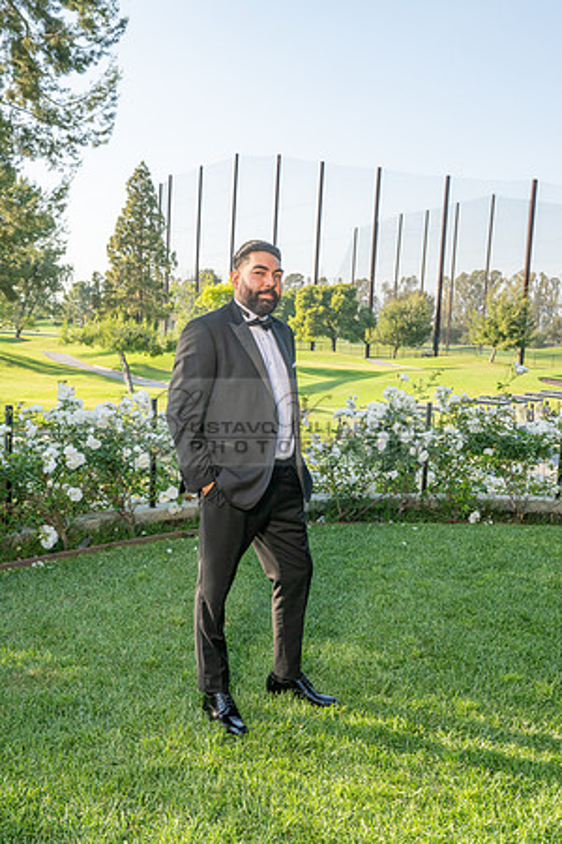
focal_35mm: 35
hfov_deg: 37.9
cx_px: 281
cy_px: 422
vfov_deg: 54.4
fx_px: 820
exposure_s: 1/200
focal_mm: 35
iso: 200
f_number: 9
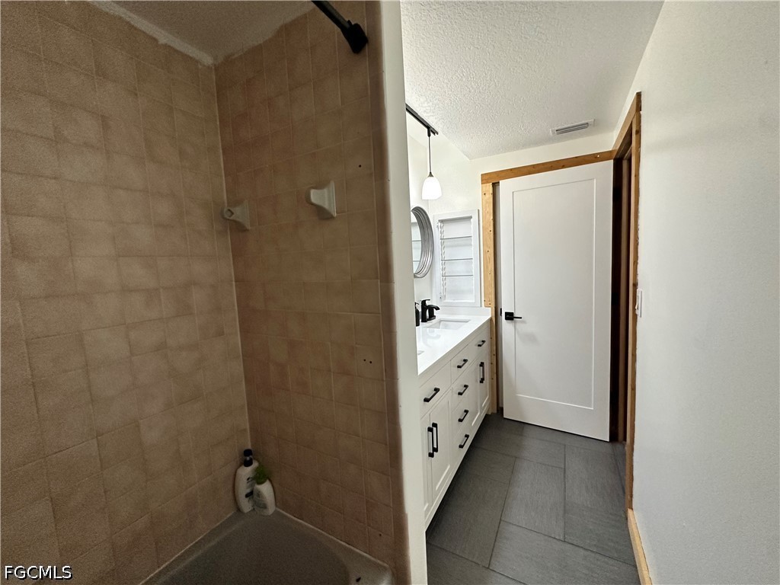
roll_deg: +2.4
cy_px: 292
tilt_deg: -5.4
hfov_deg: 102.1
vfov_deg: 85.7
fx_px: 315
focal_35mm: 14
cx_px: 390
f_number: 2.2
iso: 320
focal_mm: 2.22
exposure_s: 1/60
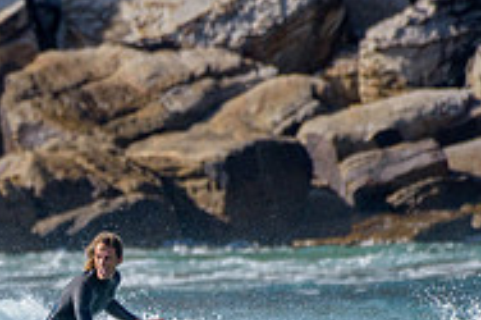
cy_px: 397
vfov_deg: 0.7
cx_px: -183
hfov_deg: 1.1
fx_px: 25297
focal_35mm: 1895
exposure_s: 1/3200
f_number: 5.6
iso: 360
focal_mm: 500
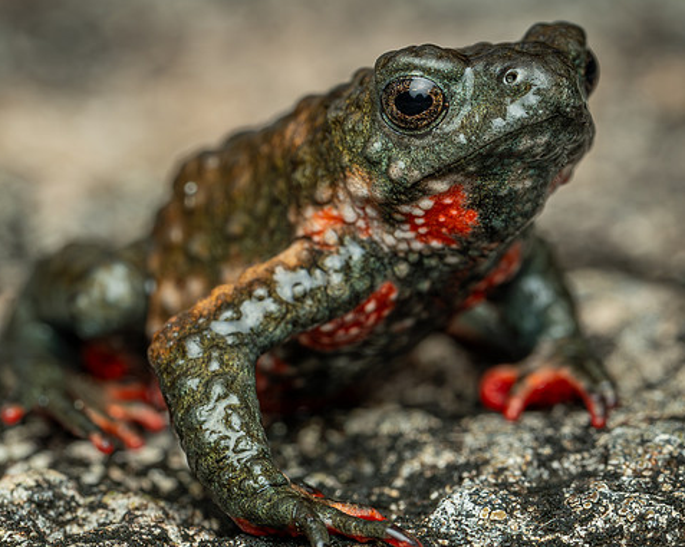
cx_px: 434
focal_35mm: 277
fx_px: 5612
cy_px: 73
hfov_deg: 7.0
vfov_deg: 5.6
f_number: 16
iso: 125
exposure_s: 1/200
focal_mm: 105
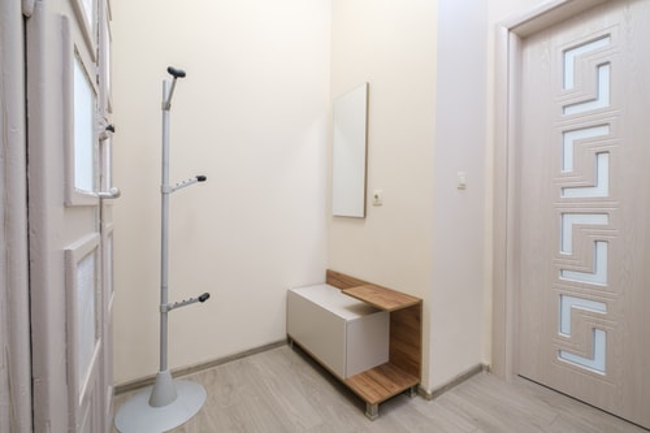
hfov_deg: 100.4
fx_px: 271
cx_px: 325
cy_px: 216
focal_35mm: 15
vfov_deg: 77.3
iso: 320
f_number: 8
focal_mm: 10
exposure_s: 1/8
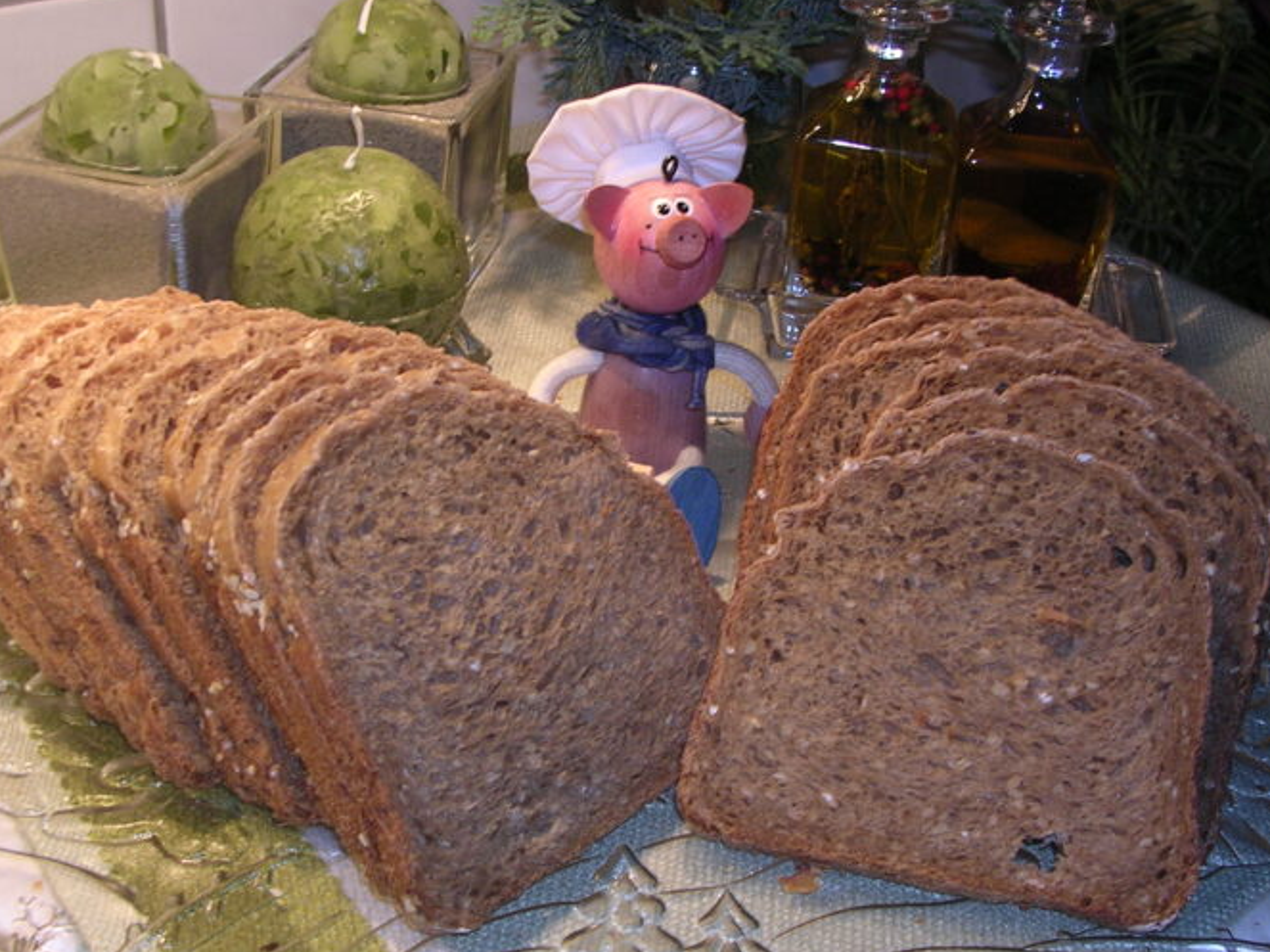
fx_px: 1614
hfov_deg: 43.0
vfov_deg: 32.8
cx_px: 624
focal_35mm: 44
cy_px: 527
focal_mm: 5.8
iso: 100
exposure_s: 1/30
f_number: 2.8
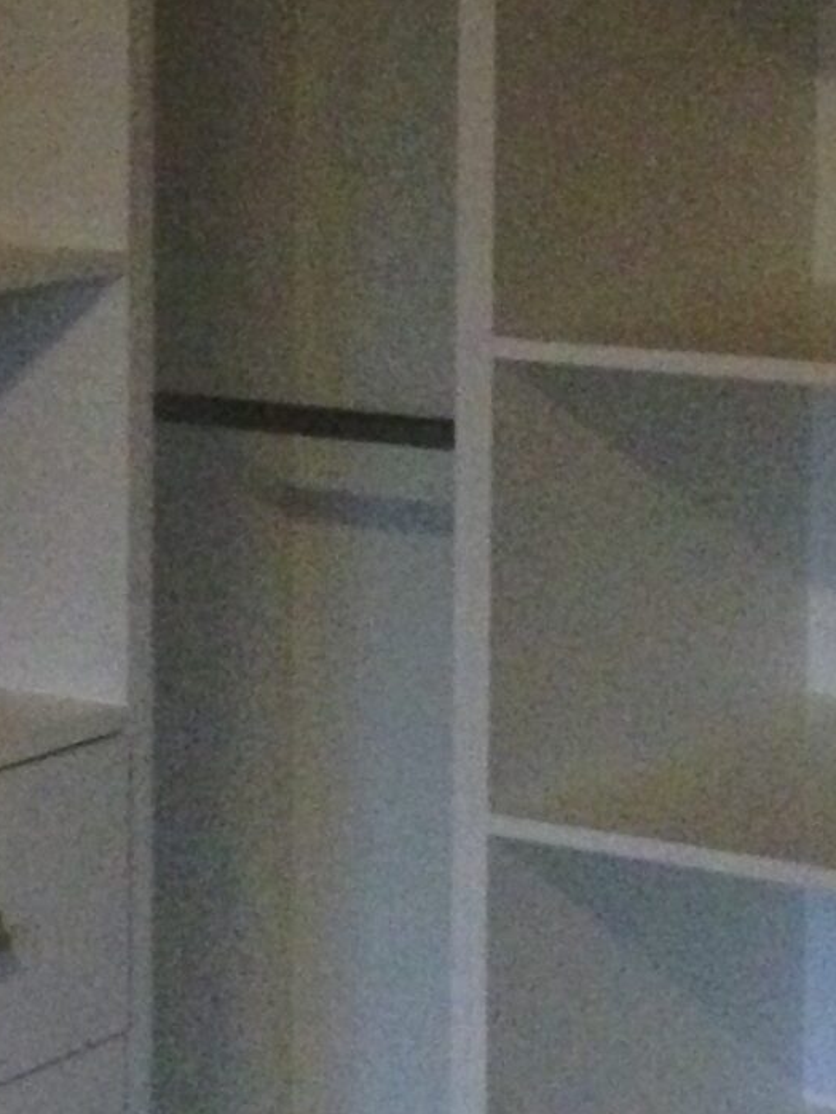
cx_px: 313
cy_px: 275
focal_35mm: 121
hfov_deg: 12.2
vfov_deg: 16.2
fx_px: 3894
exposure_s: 1/15
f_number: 2.4
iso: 800
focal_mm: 4.12
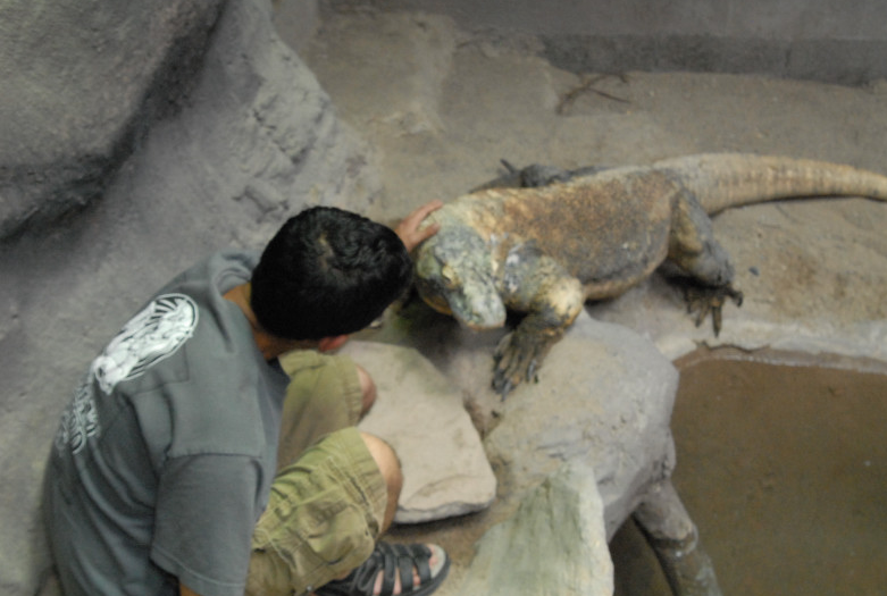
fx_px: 1062
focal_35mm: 43
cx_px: 445
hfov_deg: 45.3
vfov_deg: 31.4
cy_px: 298
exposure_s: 1/125
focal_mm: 28
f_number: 5.6
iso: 1600
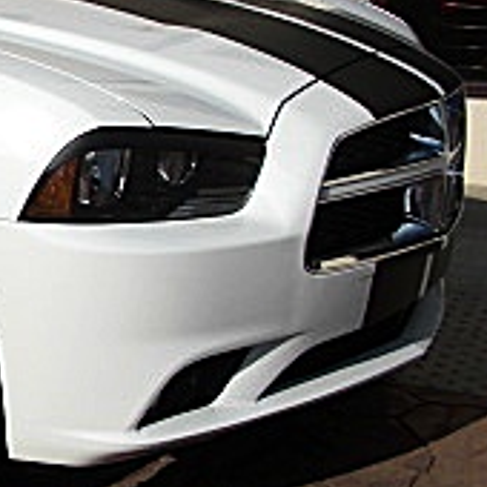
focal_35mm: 120
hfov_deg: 13.3
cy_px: 163
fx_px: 1910
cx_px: -338
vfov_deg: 14.5
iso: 50
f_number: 7.9
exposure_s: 1/200
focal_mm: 6.3
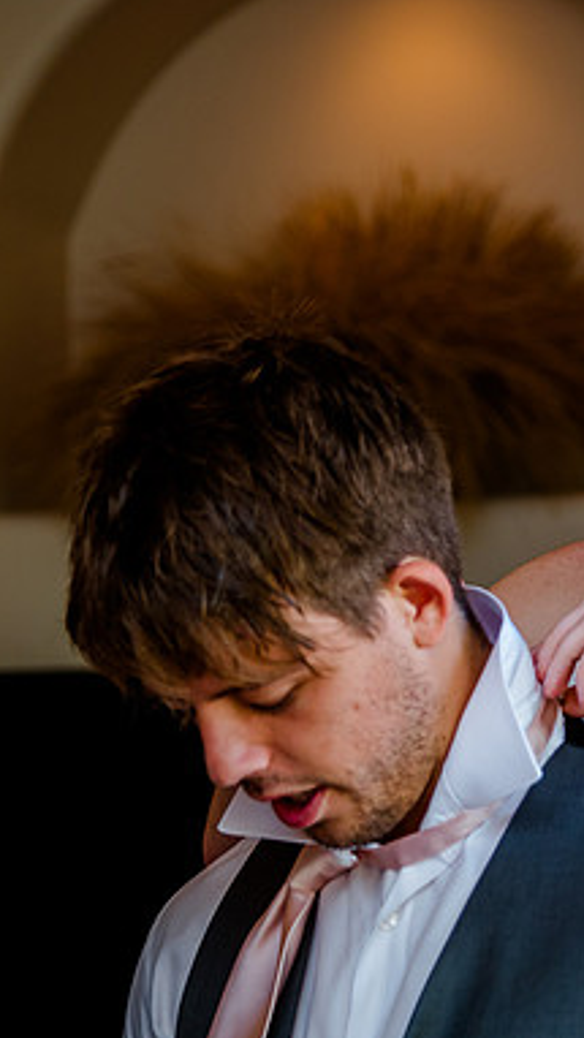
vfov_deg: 15.9
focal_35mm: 135
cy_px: 516
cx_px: 538
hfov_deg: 9.0
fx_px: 3715
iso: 1600
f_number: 4
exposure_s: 1/160
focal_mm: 85
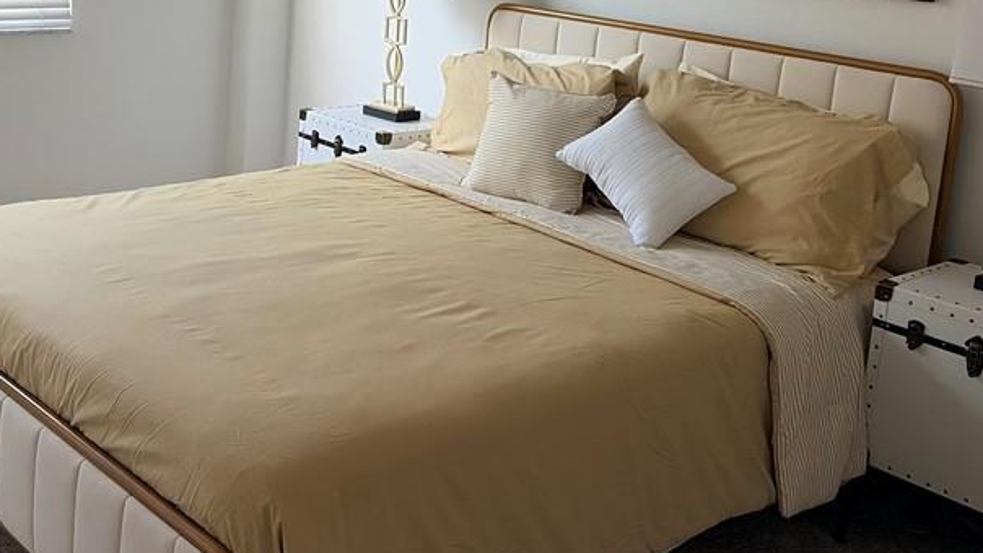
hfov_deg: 42.4
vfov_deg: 24.4
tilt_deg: -10.5
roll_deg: -3.9
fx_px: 1251
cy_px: 80
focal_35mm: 48
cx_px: 343
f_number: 1.6
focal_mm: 5.96
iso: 125
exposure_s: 1/77
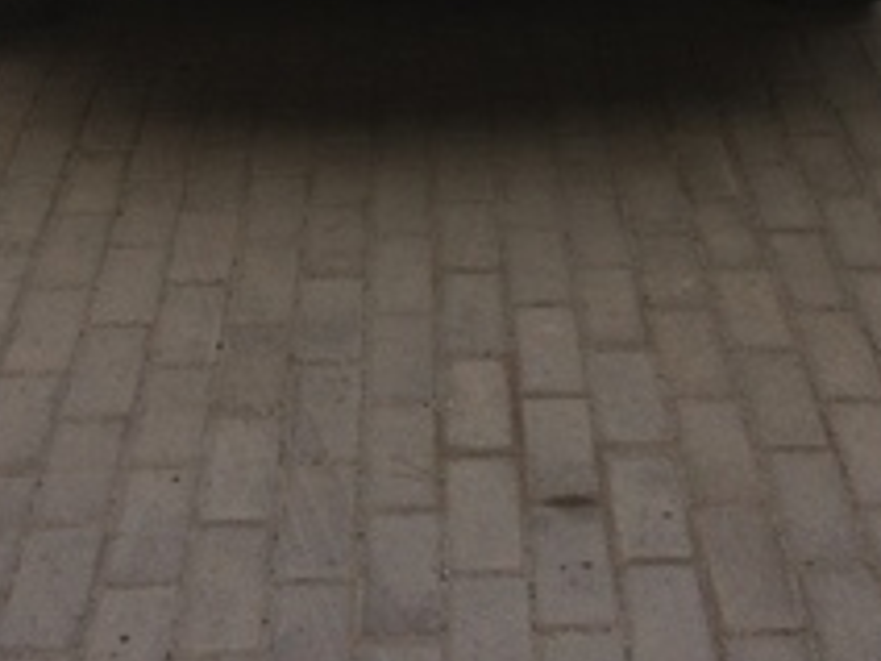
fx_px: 1731
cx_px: 453
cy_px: -233
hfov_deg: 28.6
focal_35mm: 68
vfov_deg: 19.6
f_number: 2.2
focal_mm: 4.15
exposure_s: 1/451
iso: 32
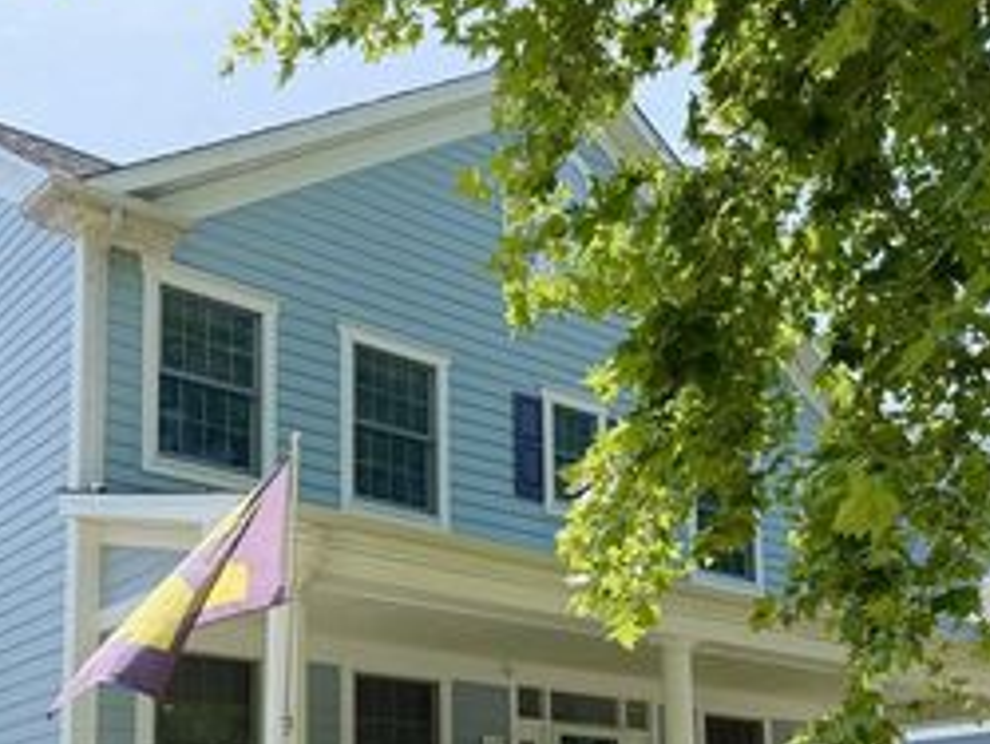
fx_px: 1374
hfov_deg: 39.6
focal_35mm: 48
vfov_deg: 29.0
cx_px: 467
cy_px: 687
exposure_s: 1/1855
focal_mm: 6.76
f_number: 1.78
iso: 100
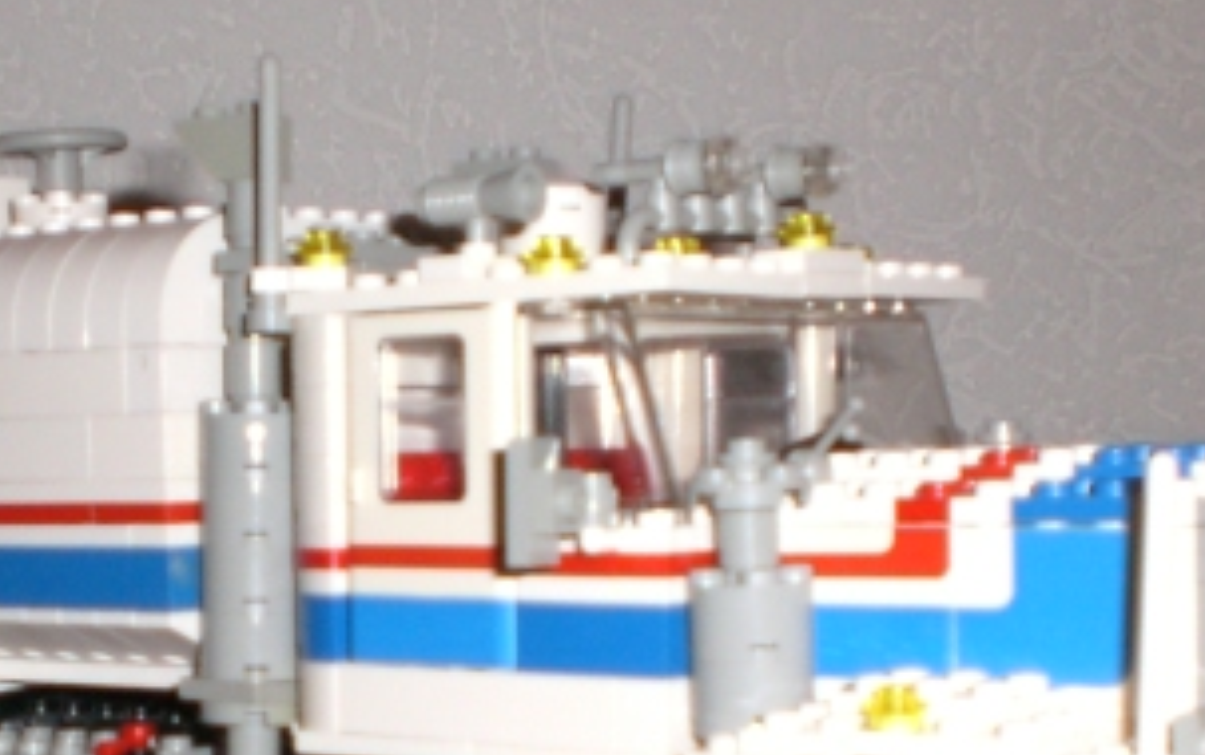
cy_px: 858
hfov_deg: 24.2
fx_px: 2794
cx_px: 394
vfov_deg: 15.0
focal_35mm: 85
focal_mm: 6.3
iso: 200
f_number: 3.1
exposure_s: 1/60
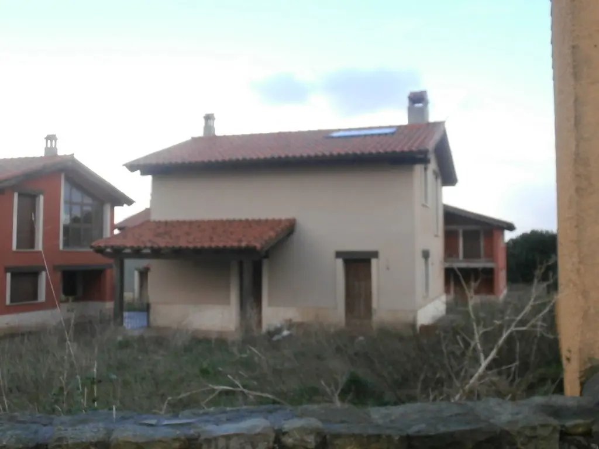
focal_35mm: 38
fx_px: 658
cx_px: 300
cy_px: 224
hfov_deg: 49.0
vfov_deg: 37.7
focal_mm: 6.67
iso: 400
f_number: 3.9
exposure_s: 1/500
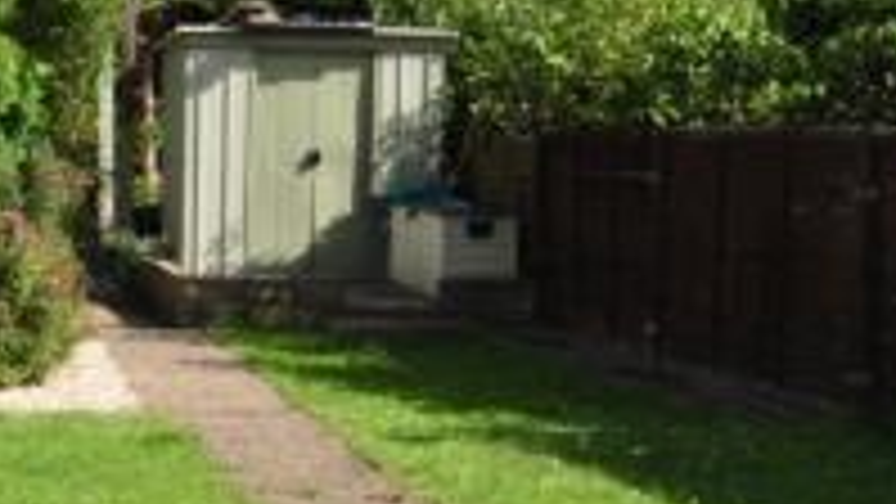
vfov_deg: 15.5
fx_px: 1847
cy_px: 216
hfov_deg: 25.8
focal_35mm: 78
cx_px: -9
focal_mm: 15
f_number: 22
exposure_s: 1/40
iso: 200
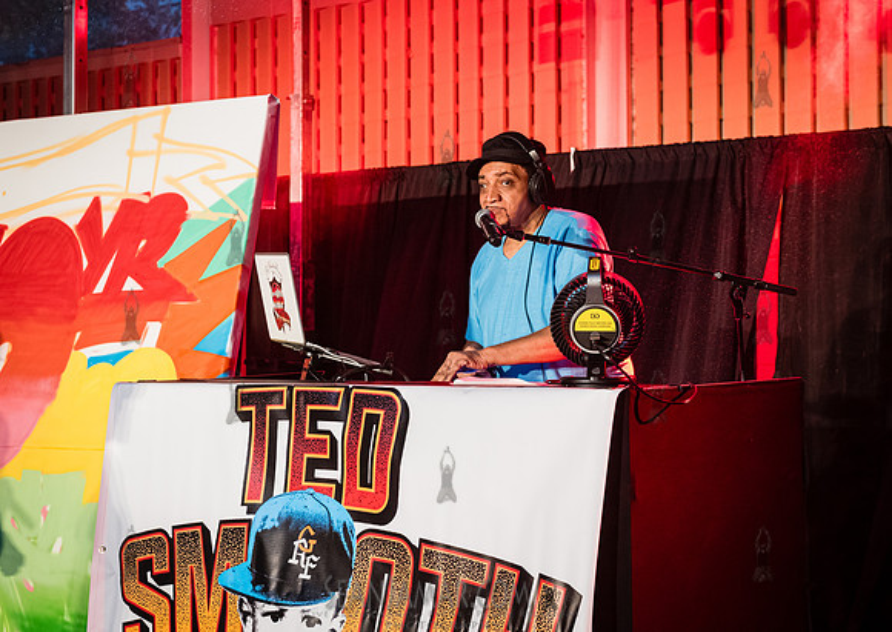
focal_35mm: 73
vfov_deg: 19.6
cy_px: 291
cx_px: 459
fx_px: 1832
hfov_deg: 27.4
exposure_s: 1/160
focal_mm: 62
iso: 6400
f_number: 5.6
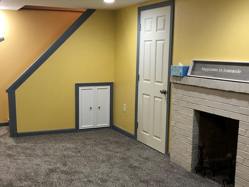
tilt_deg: -10.0
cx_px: 100
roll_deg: -0.8
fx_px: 331
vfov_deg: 31.4
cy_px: 109
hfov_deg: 41.1
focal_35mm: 46
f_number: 1.8
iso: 40
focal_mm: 3.99
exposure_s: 1/20
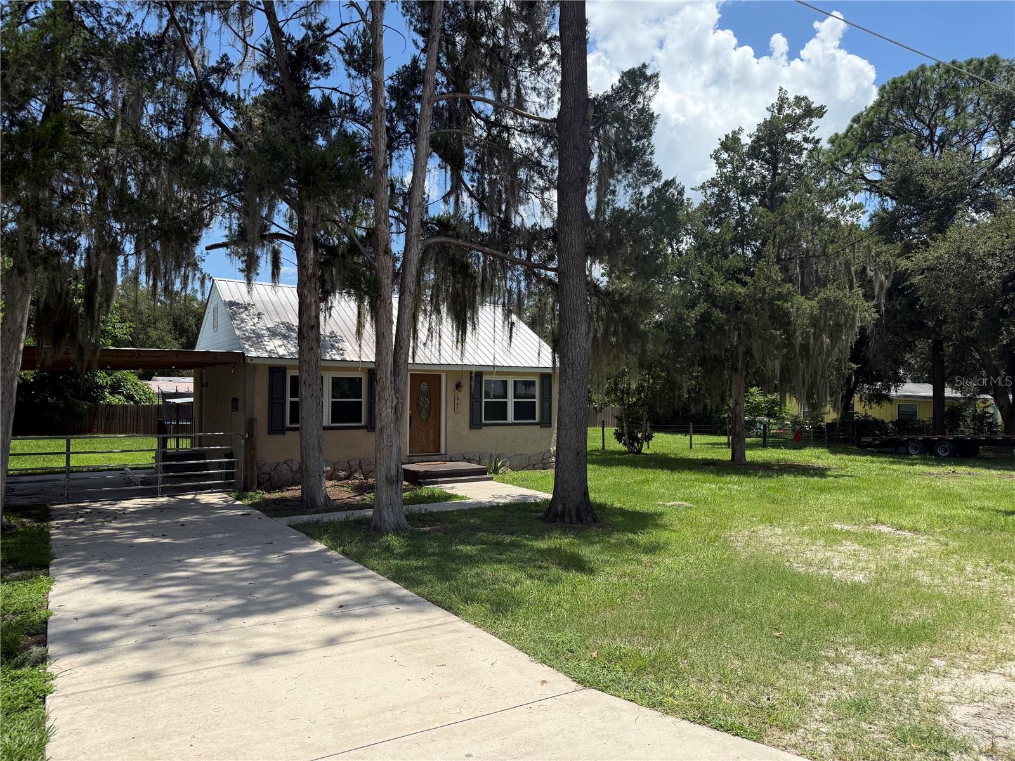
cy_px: 380
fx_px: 704
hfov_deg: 71.6
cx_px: 508
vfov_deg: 56.8
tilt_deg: +1.2
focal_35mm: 24
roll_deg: -0.4
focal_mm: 6.76
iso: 100
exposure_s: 1/5319
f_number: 1.78
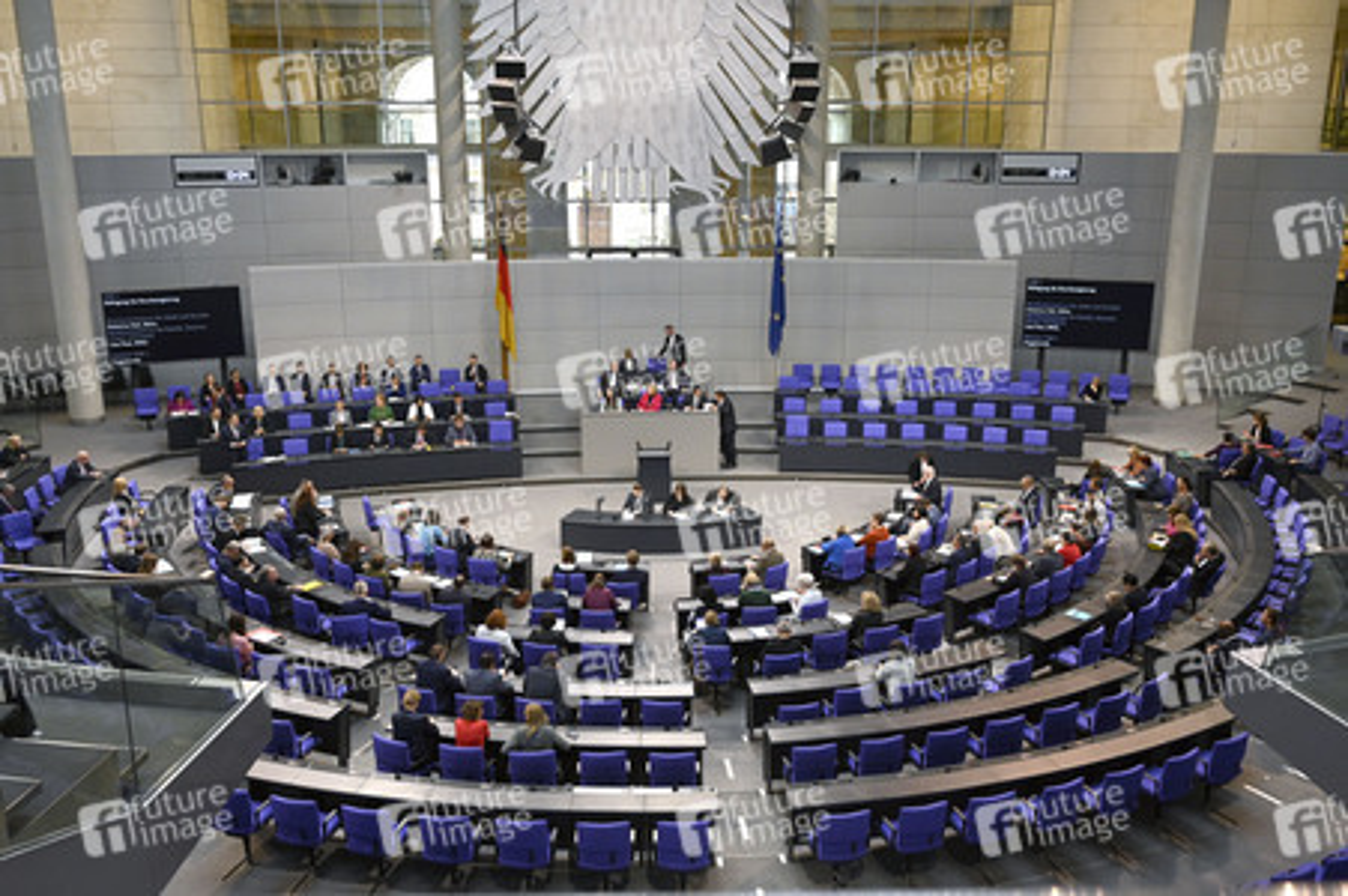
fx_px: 1235
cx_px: 674
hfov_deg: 57.3
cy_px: 448
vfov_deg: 39.9
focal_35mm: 33
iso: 4000
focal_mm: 33
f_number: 4
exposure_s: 1/320
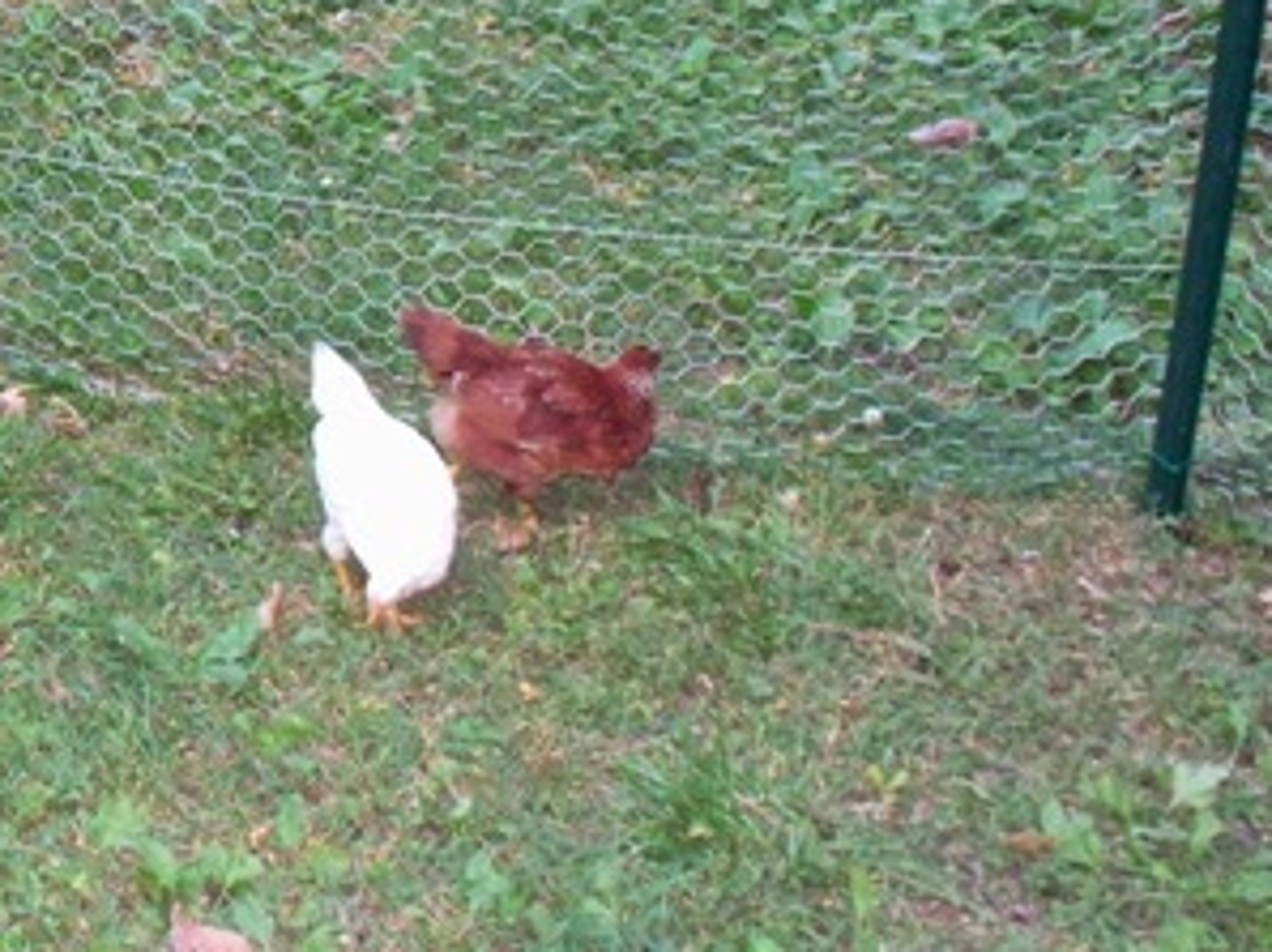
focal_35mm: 94
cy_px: 342
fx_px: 3451
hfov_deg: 19.6
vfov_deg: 15.7
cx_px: -277
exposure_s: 1/30
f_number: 2.8
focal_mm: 7.54
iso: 200
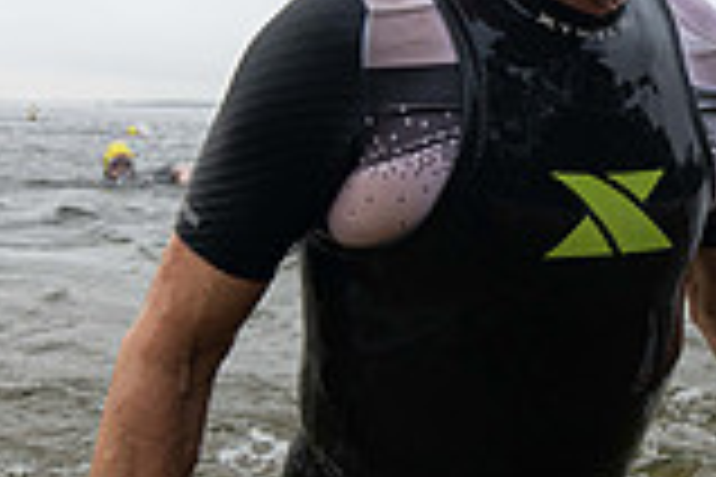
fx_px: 1014
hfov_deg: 38.0
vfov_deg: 26.4
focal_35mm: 51
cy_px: 164
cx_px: 531
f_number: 4
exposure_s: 1/640
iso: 400
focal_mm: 14
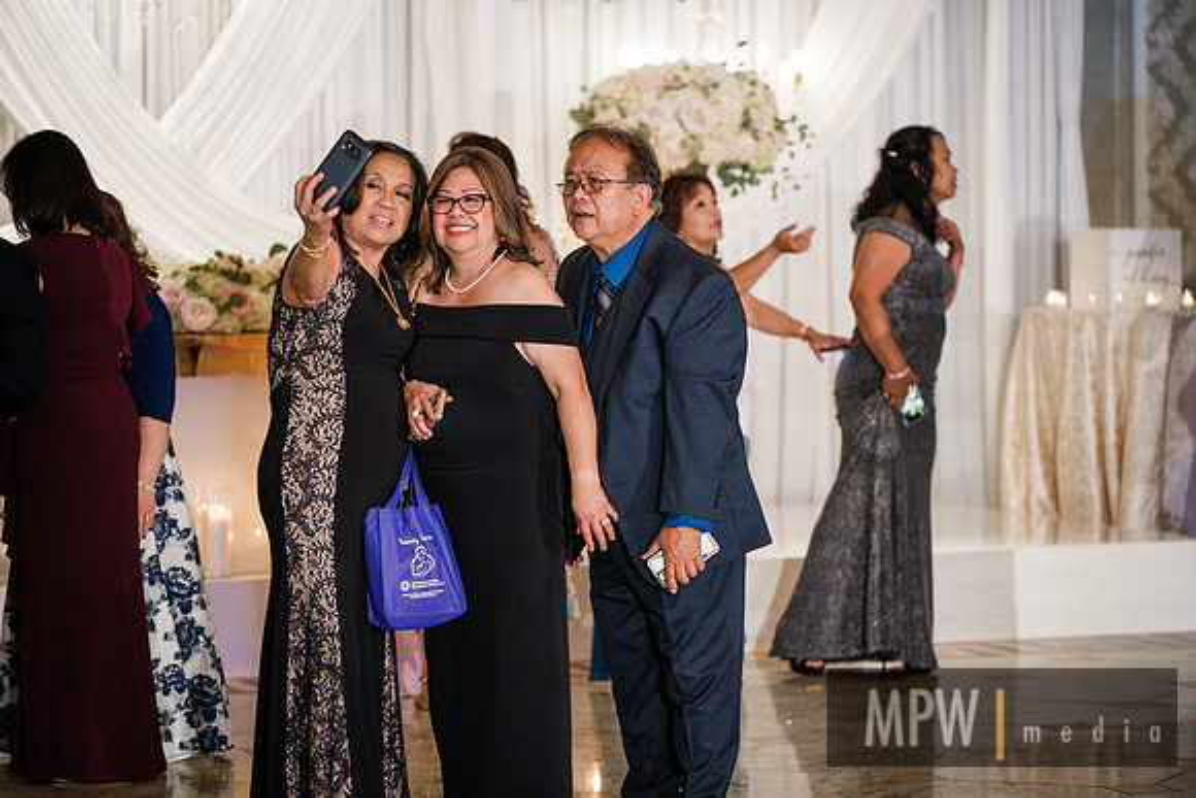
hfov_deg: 15.2
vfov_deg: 10.2
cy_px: 399
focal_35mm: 135
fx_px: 4486
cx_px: 598
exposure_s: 1/125
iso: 5000
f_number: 2.8
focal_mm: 135
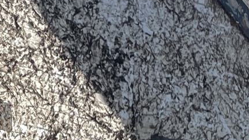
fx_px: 1328
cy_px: 221
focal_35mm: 201
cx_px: -174
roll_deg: -1.1
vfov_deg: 6.0
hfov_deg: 10.2
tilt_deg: +13.7
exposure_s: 1/1984
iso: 32
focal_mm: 4.2
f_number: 1.6
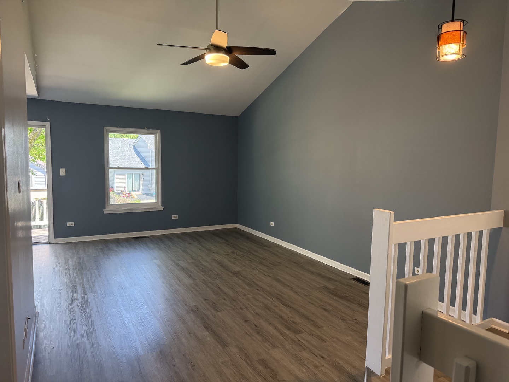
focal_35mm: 24
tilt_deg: -5.3
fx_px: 353
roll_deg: -1.1
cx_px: 254
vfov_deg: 56.8
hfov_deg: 71.6
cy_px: 191
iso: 200
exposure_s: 1/157
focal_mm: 6.76
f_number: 1.78
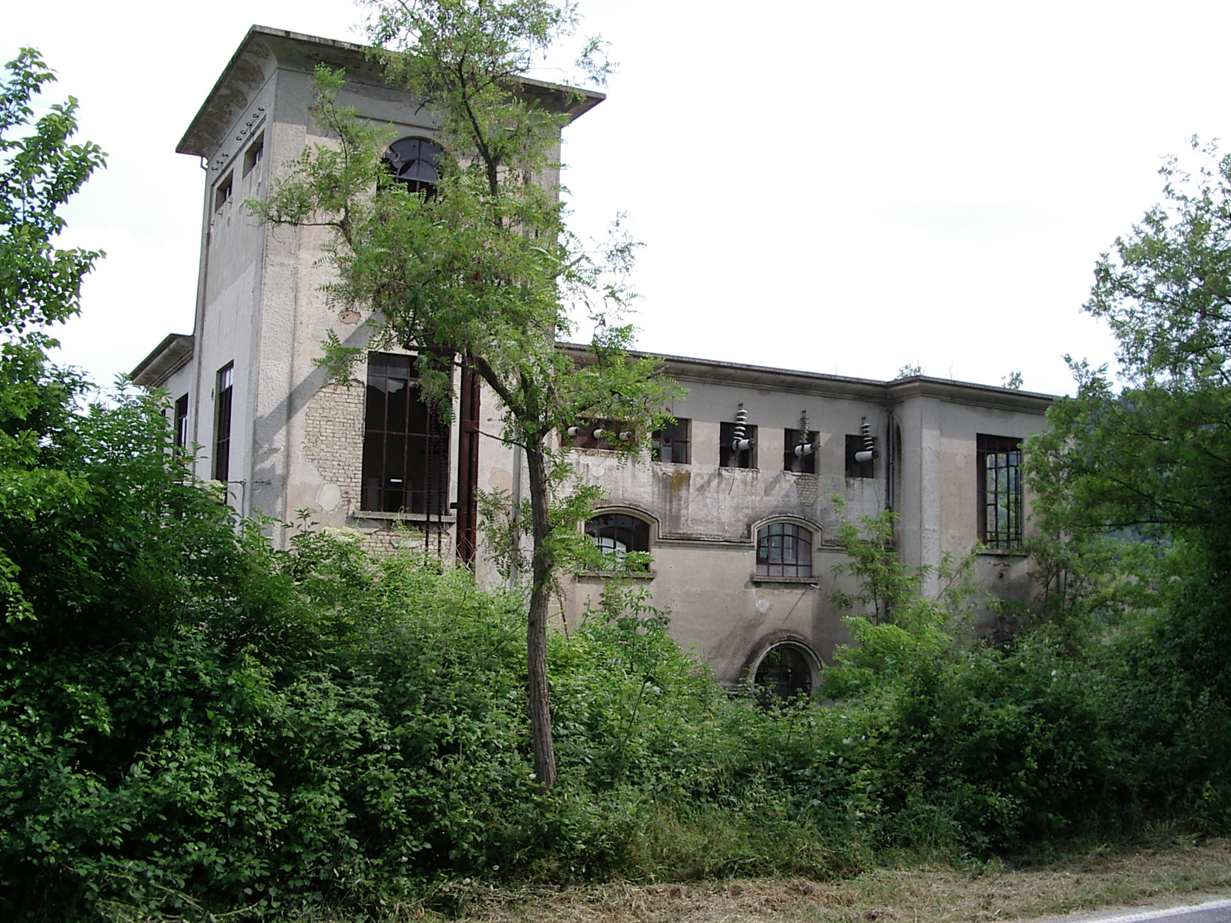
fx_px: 1351
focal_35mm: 38
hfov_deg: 49.0
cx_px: 616
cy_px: 462
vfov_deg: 37.7
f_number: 4.8
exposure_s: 1/160
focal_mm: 5.8
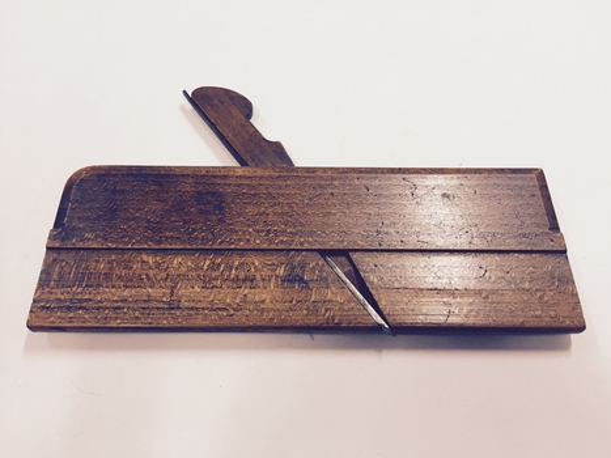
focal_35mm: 29
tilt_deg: -58.9
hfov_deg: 61.7
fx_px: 512
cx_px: 306
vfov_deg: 48.2
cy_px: 229
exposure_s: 1/33
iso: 125
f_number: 2.2
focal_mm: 4.15
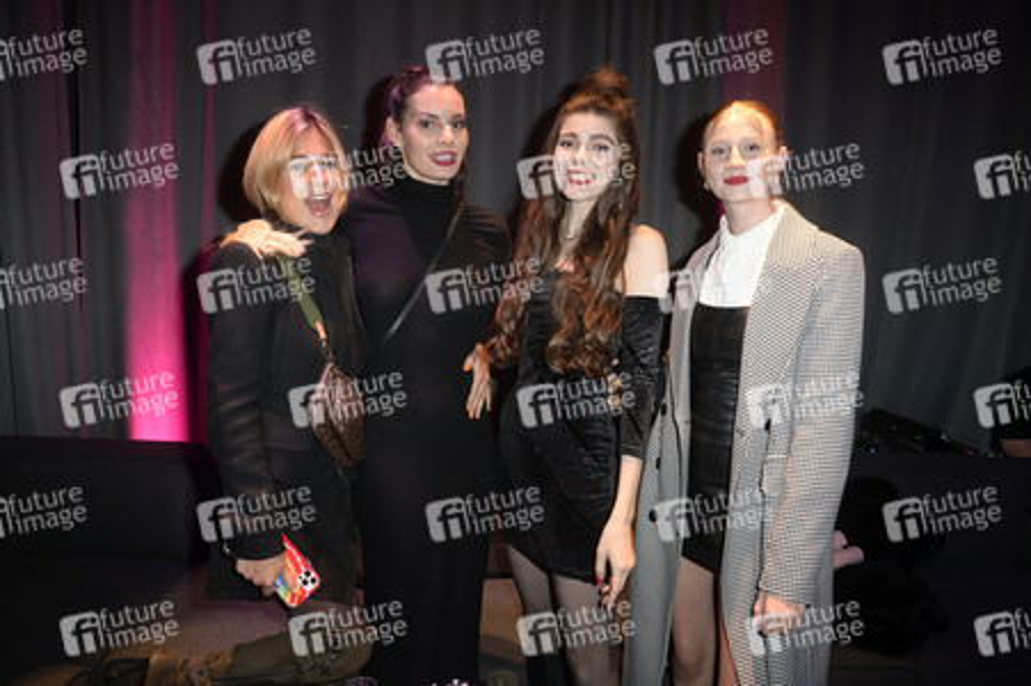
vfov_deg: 49.5
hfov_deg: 69.4
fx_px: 744
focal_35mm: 26
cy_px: 343
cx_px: 516
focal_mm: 26
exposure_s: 1/80
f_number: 5
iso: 1600
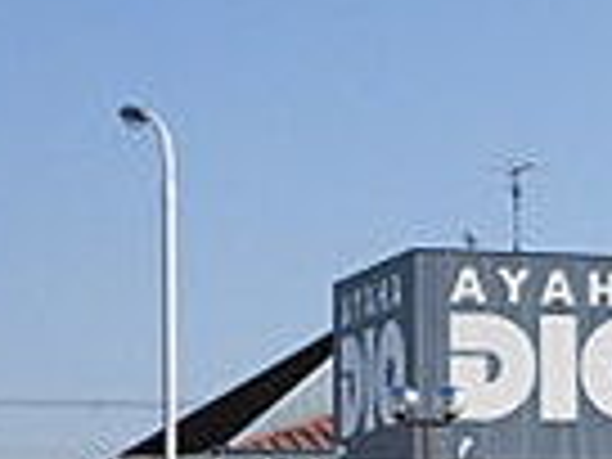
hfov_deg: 10.9
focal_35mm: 168
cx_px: 1143
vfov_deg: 8.8
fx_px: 2970
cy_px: 256
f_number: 9.3
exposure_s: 1/200
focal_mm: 6.77
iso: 100
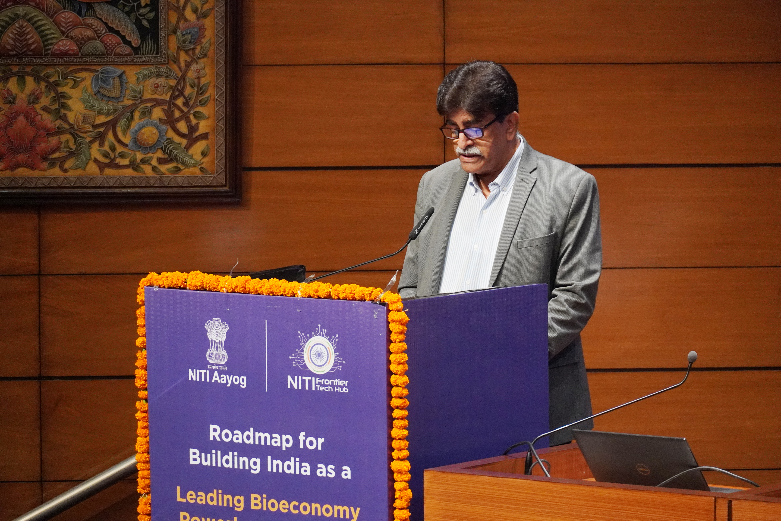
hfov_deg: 10.2
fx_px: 4393
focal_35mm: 202
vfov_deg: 6.8
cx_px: 390
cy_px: 260
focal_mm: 135
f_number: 5.6
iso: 3200
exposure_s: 1/160
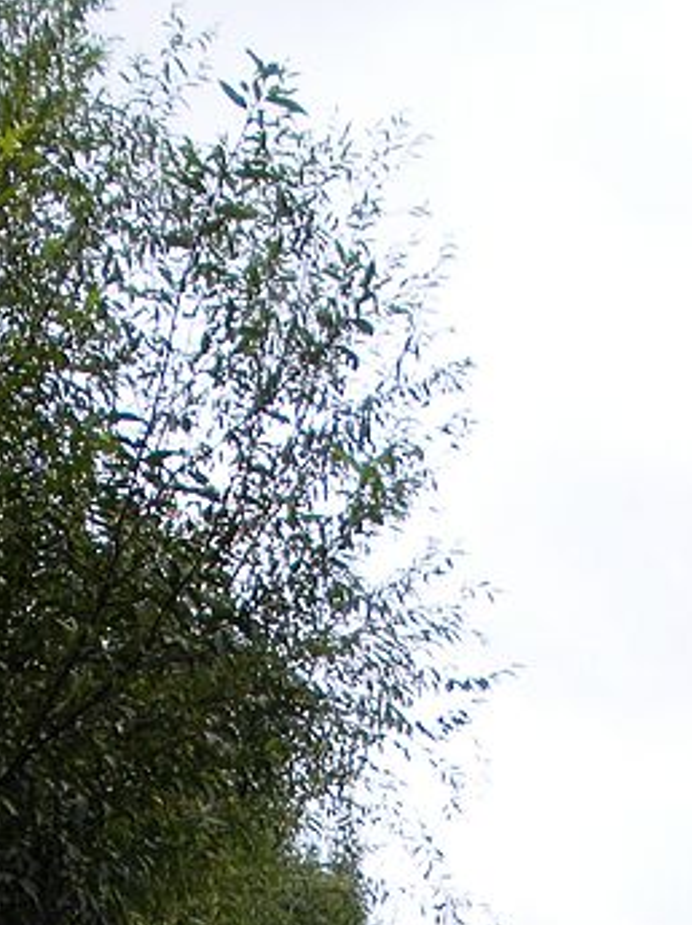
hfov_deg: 13.8
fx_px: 2857
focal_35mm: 107
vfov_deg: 17.1
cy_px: 1255
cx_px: 236
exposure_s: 1/60
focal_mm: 6.3
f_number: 3.5
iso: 148
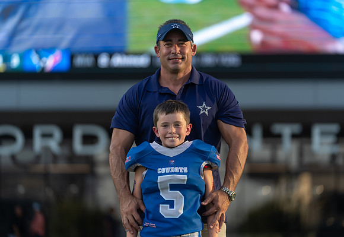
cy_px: 117
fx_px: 1670
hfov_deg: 11.8
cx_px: 180
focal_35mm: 173
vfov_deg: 8.1
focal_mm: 161
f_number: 2.8
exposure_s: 1/640
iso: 100
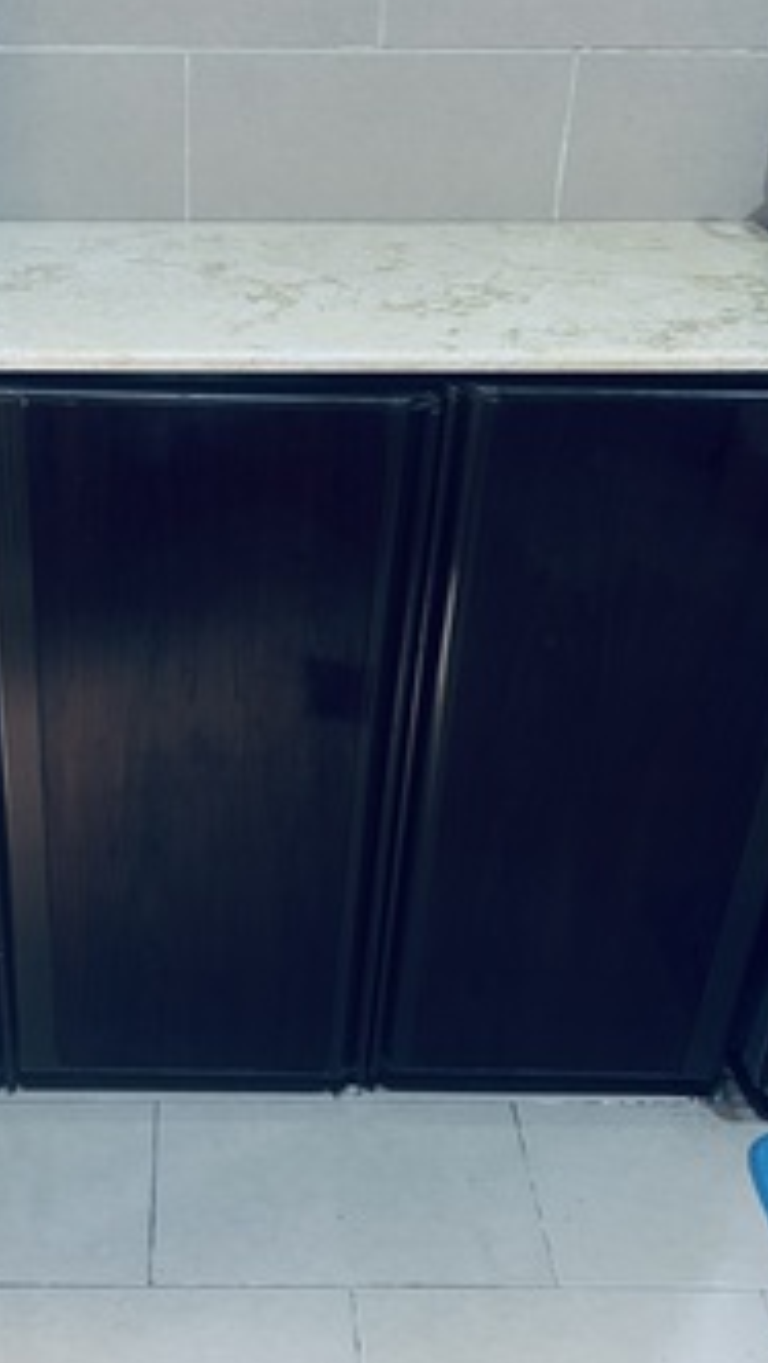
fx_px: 1410
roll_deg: +0.7
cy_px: 790
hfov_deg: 30.1
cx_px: 216
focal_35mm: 39
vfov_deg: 51.4
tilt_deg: -33.5
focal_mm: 5.1
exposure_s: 1/60
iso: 250
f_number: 1.6
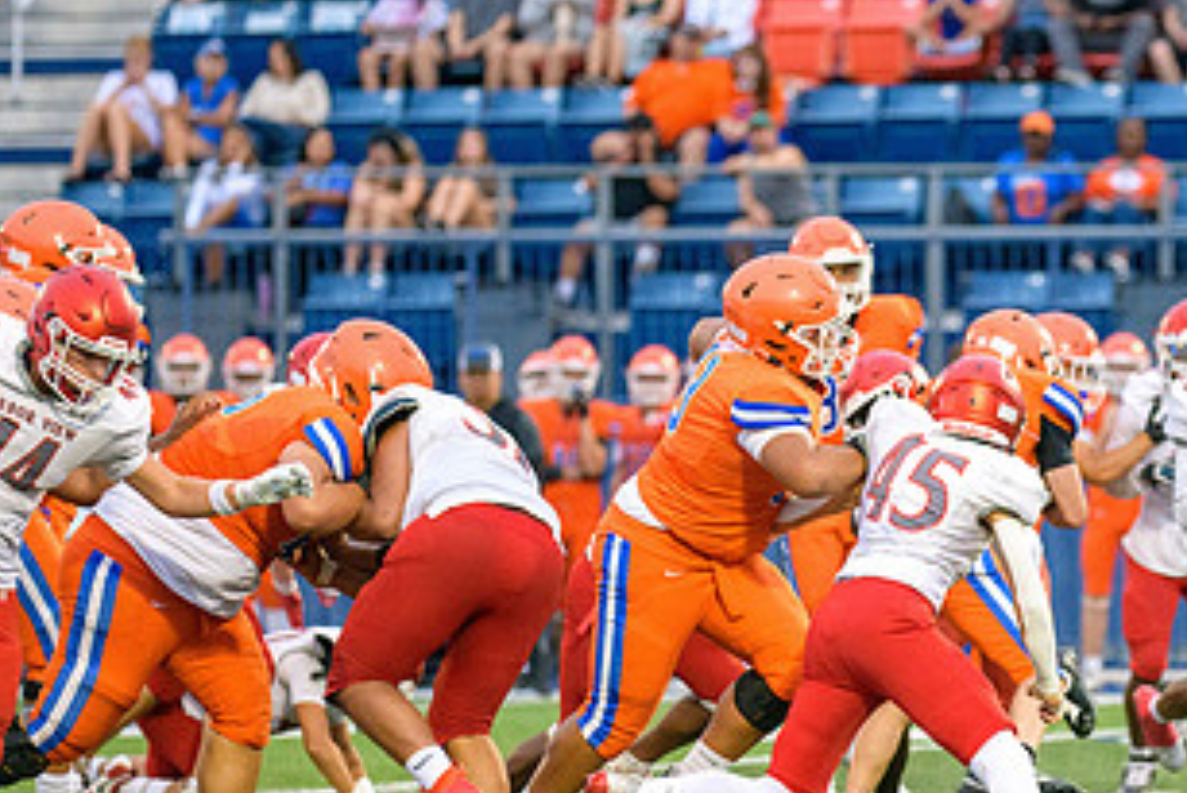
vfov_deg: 4.3
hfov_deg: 6.4
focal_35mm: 321
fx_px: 10589
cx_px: 920
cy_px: 567
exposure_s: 1/2000
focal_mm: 170
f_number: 2.8
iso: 2000
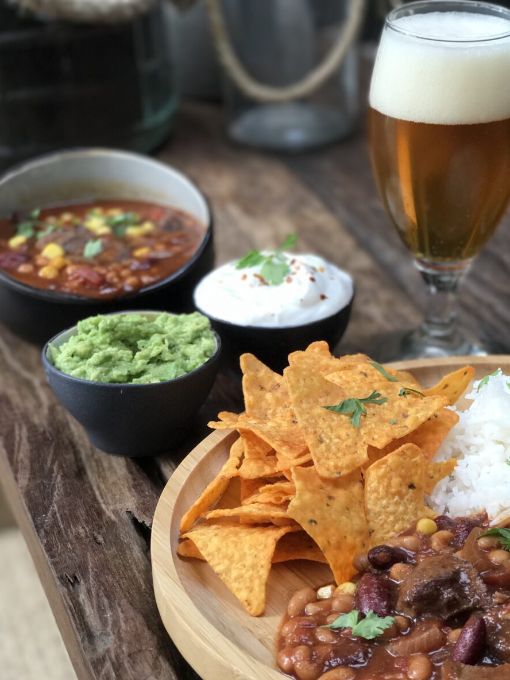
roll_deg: -0.3
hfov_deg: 18.8
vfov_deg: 25.3
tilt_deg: -26.3
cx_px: 447
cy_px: 342
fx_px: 1513
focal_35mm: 77
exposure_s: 1/50
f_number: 2.8
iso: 50
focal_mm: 6.6
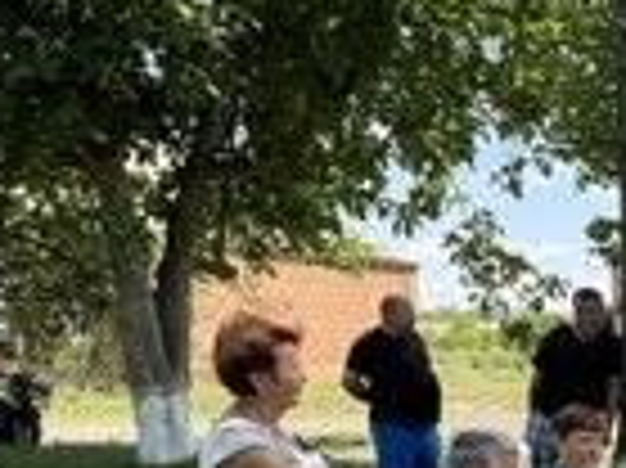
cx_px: 833
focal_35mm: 69
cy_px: 554
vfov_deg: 20.0
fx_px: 1247
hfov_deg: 24.3
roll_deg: +0.2
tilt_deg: -9.4
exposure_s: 1/842
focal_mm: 6.76
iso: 80
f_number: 1.78
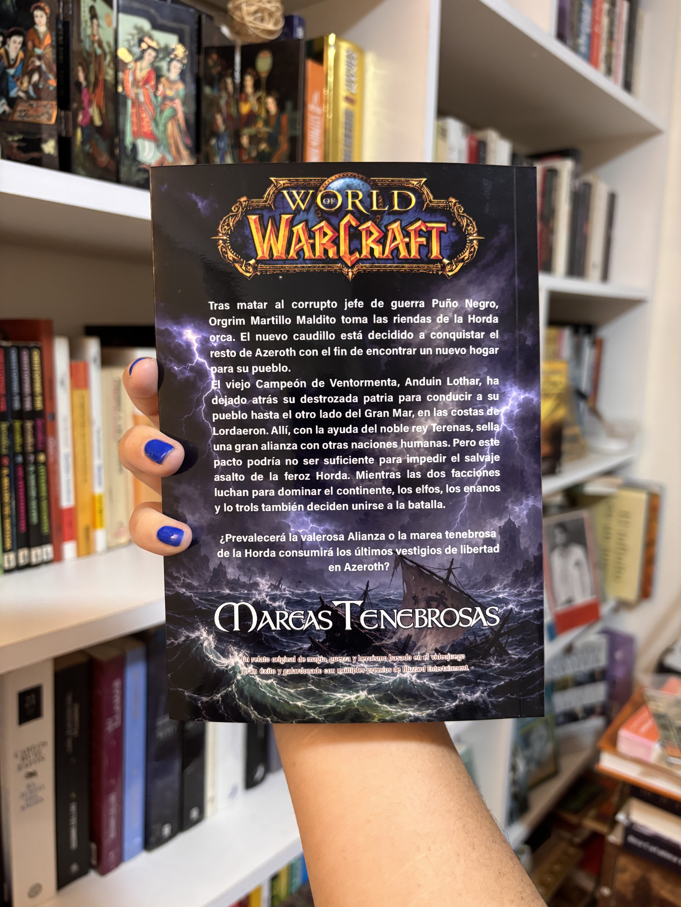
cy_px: 454
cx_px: 340
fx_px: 682
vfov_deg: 67.3
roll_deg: -2.3
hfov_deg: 53.1
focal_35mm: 26
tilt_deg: -10.1
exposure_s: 1/50
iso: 400
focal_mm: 5.96
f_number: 1.6
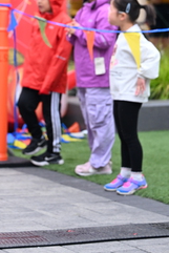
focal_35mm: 180
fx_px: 1266
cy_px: -14
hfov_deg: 7.6
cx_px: 9
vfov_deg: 11.3
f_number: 2.8
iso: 1250
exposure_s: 1/1600
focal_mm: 79
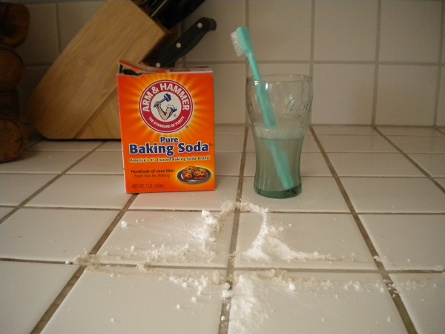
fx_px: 450
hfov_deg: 52.6
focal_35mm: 35
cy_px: 167
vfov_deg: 40.7
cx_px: 222
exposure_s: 1/59.5
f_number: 3.1
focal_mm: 6.3
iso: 436
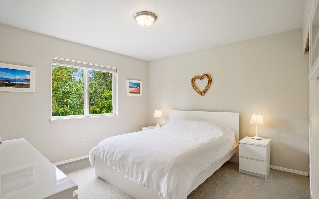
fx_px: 157
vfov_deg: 65.0
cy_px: 102
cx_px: 156
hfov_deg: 91.1
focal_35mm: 18
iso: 400
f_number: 8
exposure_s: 1/4
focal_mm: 17
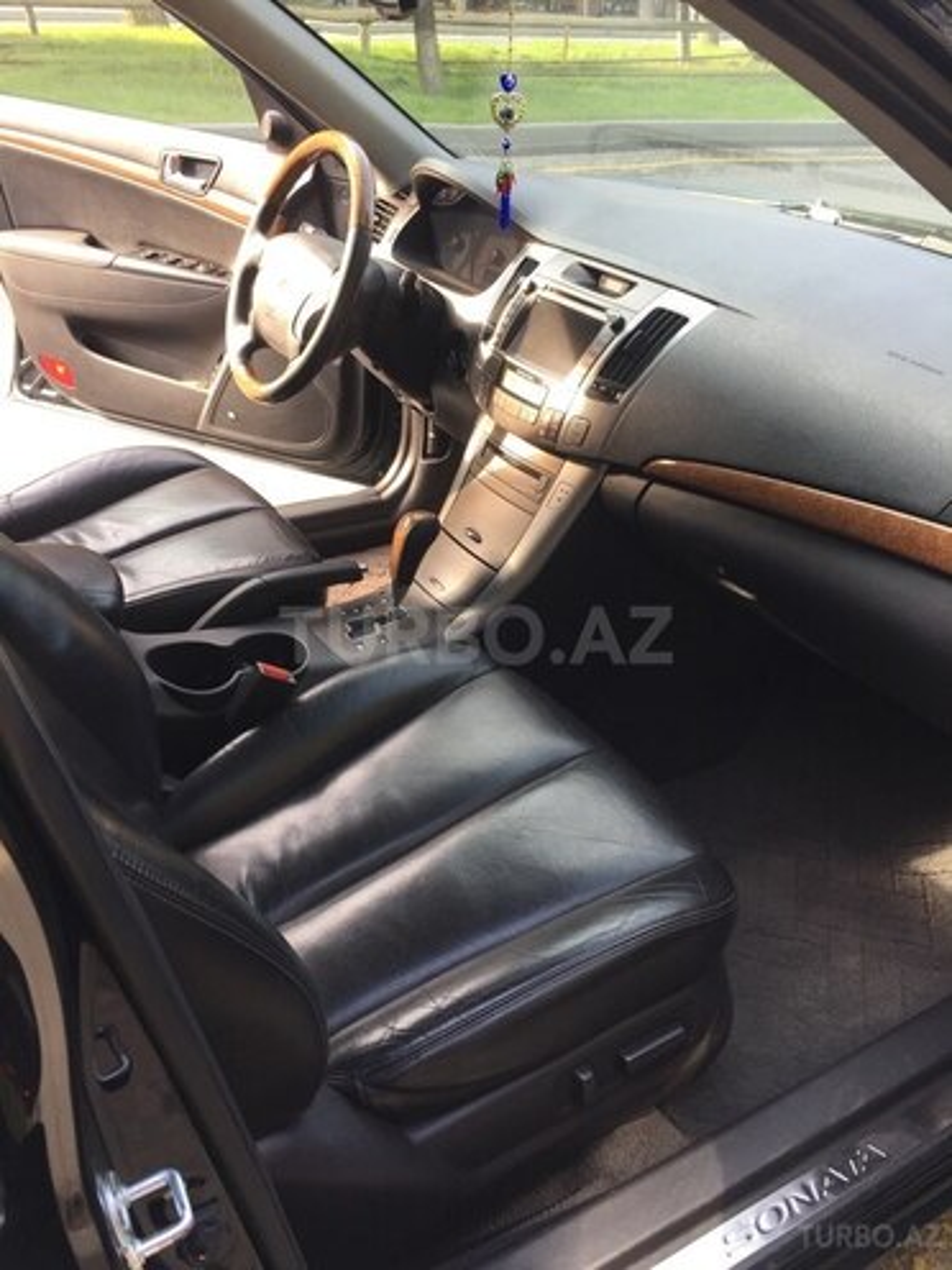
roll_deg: -1.7
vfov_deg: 61.7
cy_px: 635
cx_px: 476
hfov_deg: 48.2
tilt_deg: -29.6
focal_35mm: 29
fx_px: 1063
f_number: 2.2
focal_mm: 4.15
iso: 40
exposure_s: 1/100
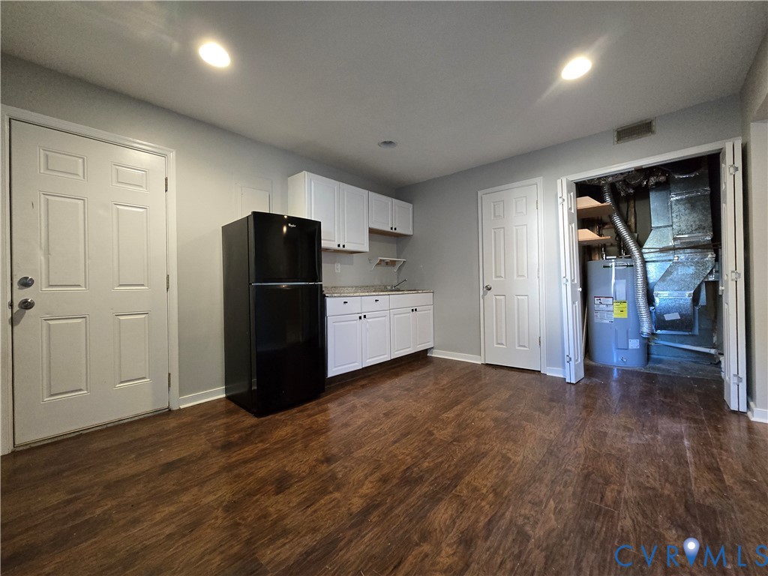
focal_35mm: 13
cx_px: 384
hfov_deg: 106.2
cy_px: 288
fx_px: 288
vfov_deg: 89.9
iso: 800
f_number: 2.2
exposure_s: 1/60
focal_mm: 2.2
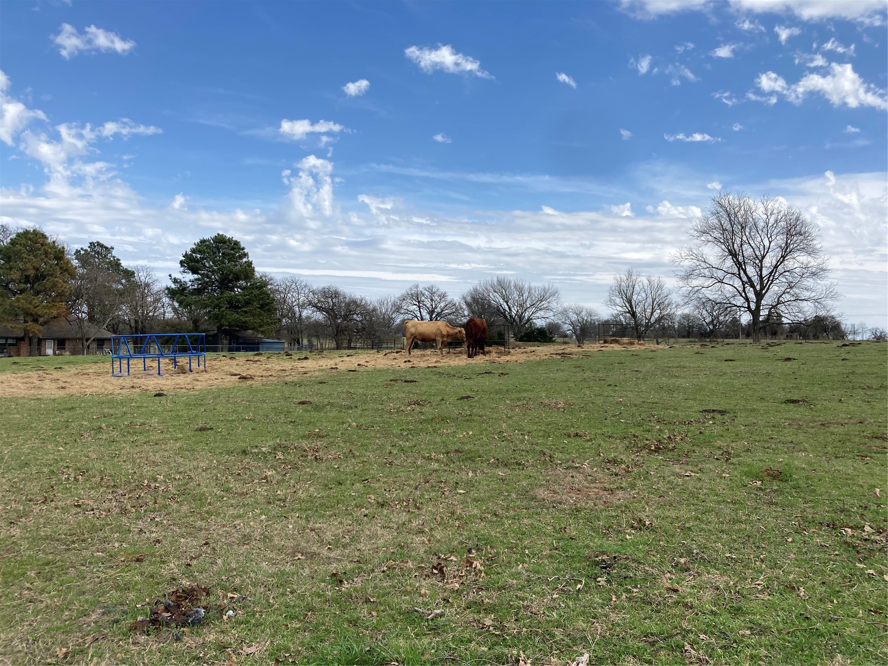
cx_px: 444
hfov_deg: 63.4
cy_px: 333
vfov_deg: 49.7
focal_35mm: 28
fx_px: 718
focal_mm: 3.99
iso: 20
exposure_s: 1/2315
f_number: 1.8
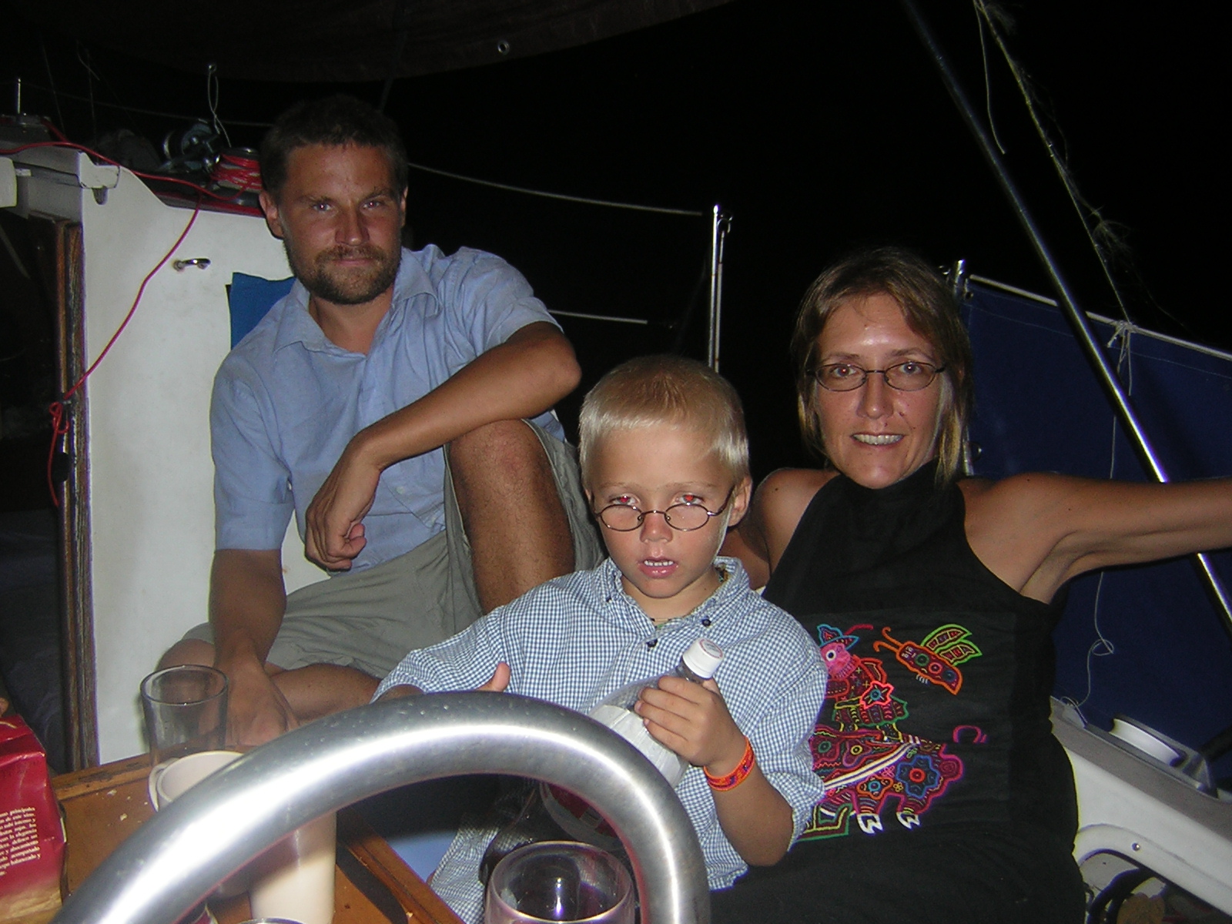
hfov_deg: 51.4
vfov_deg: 39.7
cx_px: 616
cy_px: 462
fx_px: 1281
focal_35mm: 36
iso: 50
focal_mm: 4.7
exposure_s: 1/60.1
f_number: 2.6
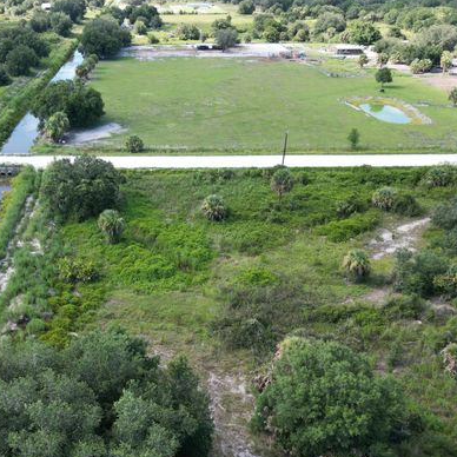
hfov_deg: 46.2
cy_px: 266
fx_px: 523
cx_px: 139
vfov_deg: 47.0
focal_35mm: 35
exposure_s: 1/800
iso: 160
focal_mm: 6.72
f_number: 1.7
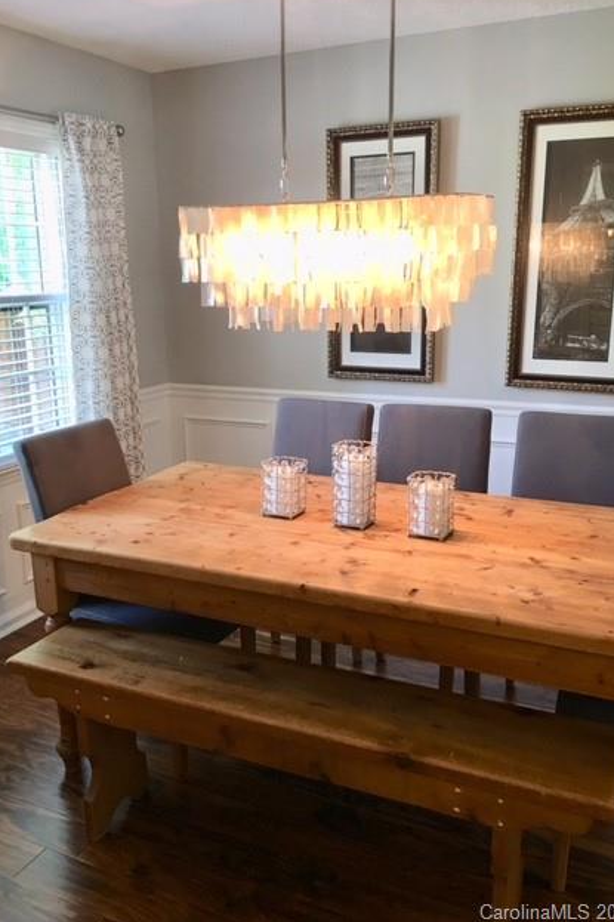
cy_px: 453
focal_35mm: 31
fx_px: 793
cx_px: 294
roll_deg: +0.7
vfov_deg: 60.3
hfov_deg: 42.3
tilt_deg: -13.5
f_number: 2.2
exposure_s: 1/15
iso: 40
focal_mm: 4.15
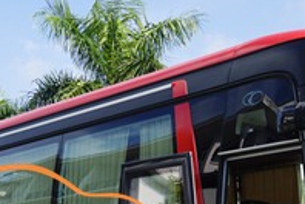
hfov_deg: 21.6
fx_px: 796
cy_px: 274
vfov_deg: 13.9
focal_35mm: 94
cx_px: 186
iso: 100
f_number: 13
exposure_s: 1/80
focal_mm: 31
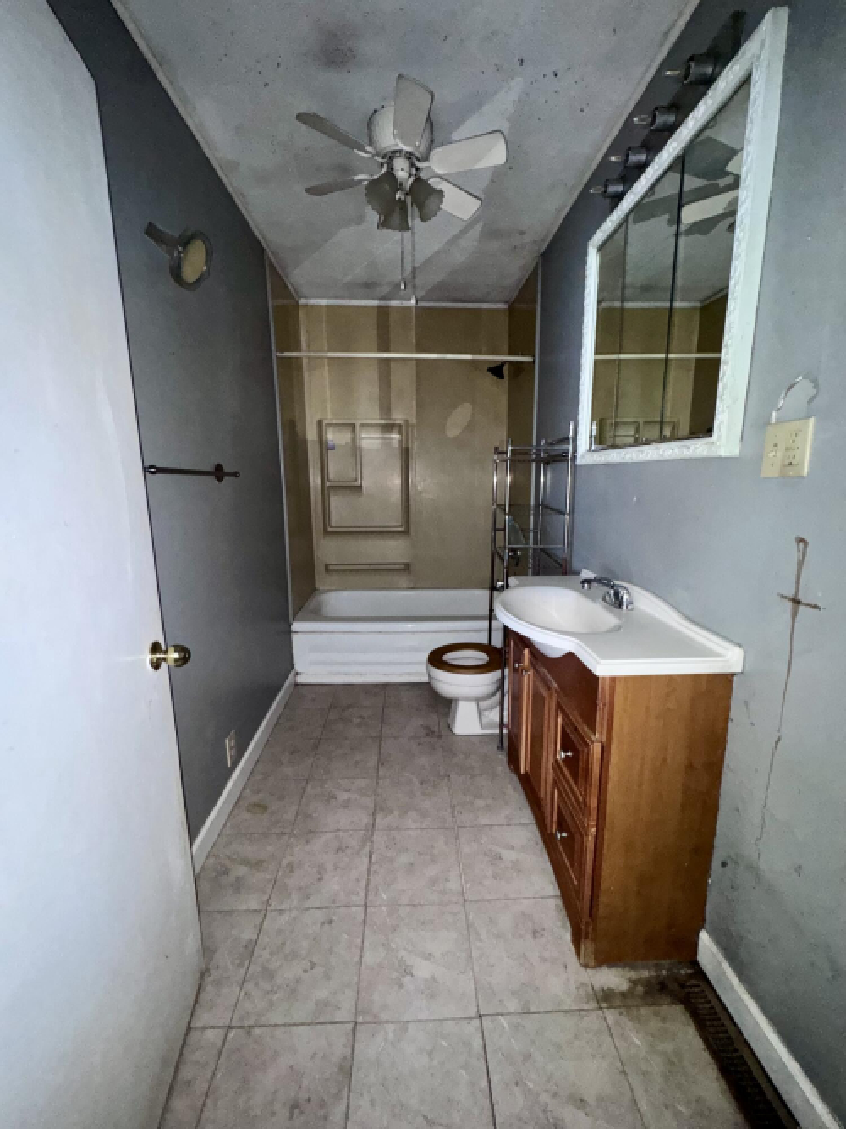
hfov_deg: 85.7
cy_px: 564
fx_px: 456
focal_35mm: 14
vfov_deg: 102.1
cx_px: 423
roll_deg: +1.4
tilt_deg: -11.0
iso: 320
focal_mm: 2.22
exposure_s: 1/32
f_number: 2.2
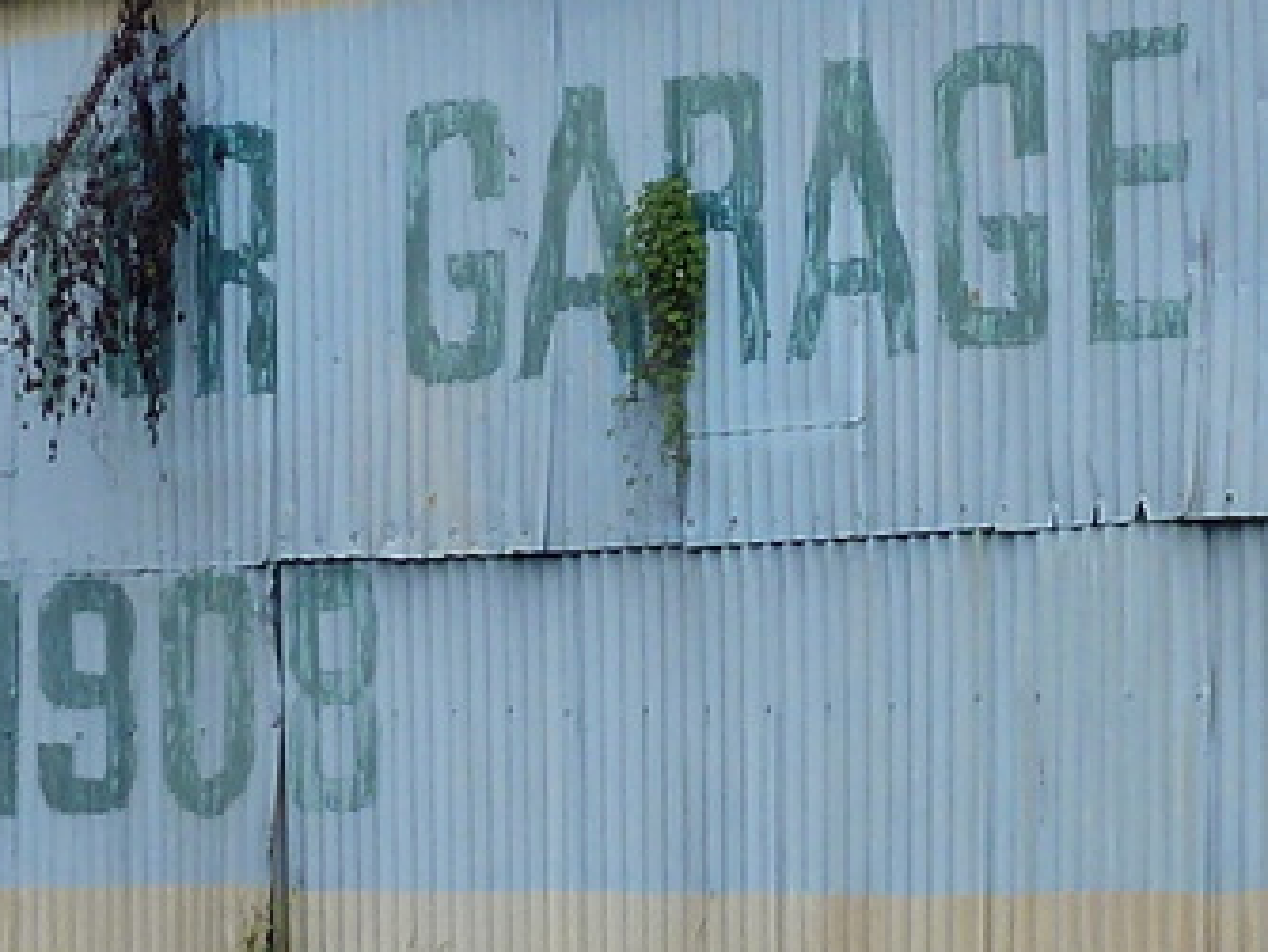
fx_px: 7368
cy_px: 455
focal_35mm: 201
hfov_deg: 9.8
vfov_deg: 7.4
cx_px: 1226
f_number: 4
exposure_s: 1/400
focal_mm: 6.9
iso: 80
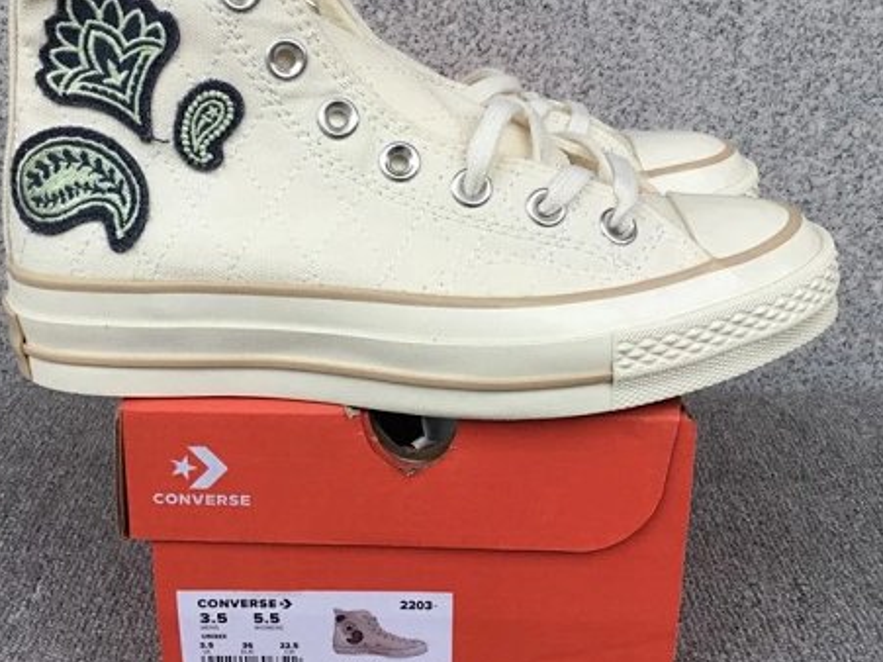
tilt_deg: -19.5
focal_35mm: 44
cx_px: 415
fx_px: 1122
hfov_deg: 42.9
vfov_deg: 32.9
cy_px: 311
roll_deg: -0.2
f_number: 2.4
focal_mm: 3.3
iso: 25
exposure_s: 1/123
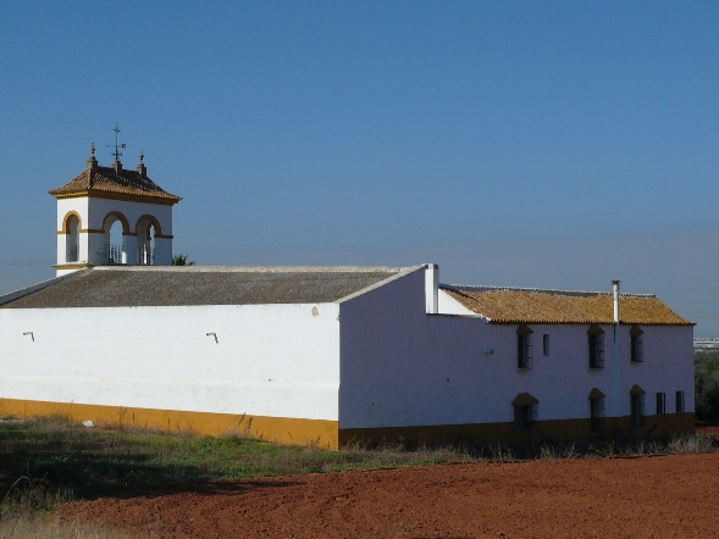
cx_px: 360
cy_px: 270
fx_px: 1350
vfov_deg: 22.6
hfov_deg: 29.8
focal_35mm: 65
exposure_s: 1/320
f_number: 11
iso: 100
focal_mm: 8.8
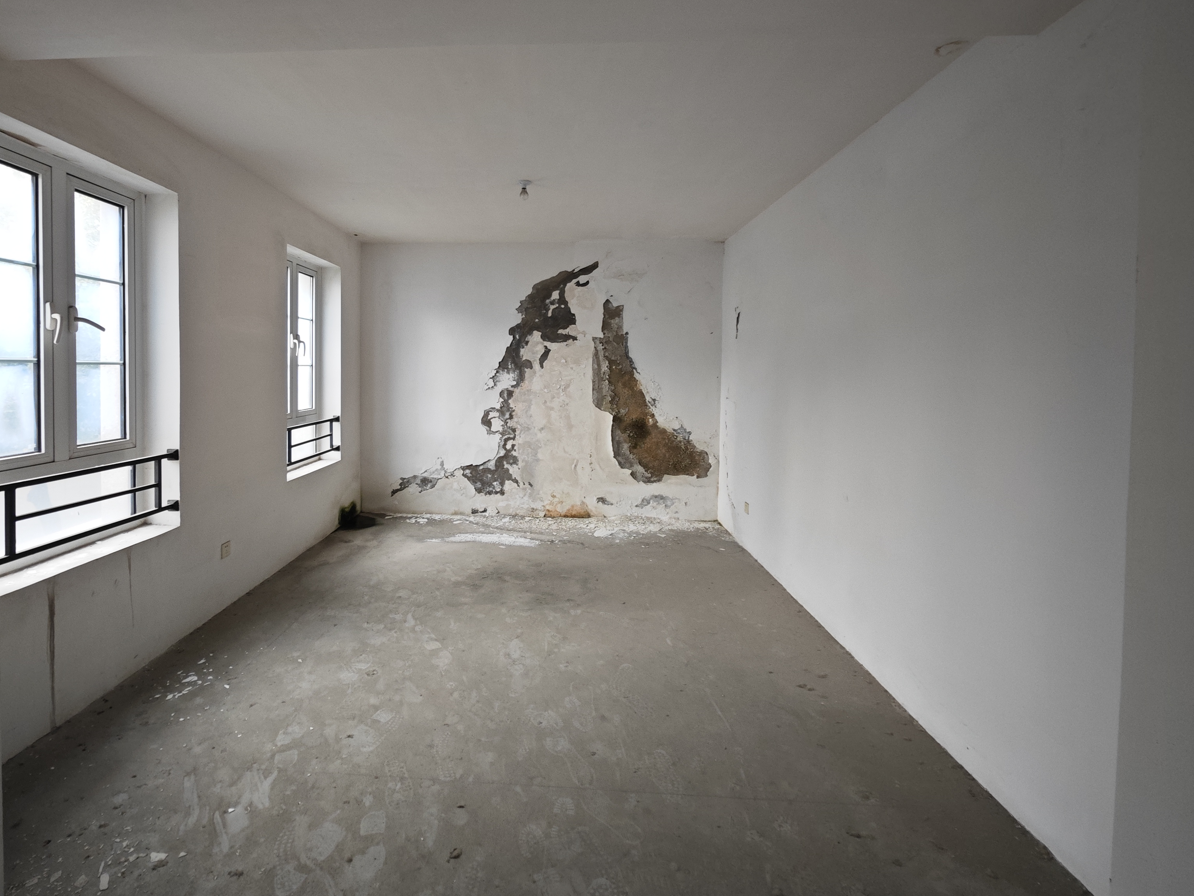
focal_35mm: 16
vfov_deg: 77.5
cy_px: 374
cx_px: 518
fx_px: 552
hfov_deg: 94.0
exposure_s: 1/39.1
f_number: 1.8
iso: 100
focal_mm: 2.03
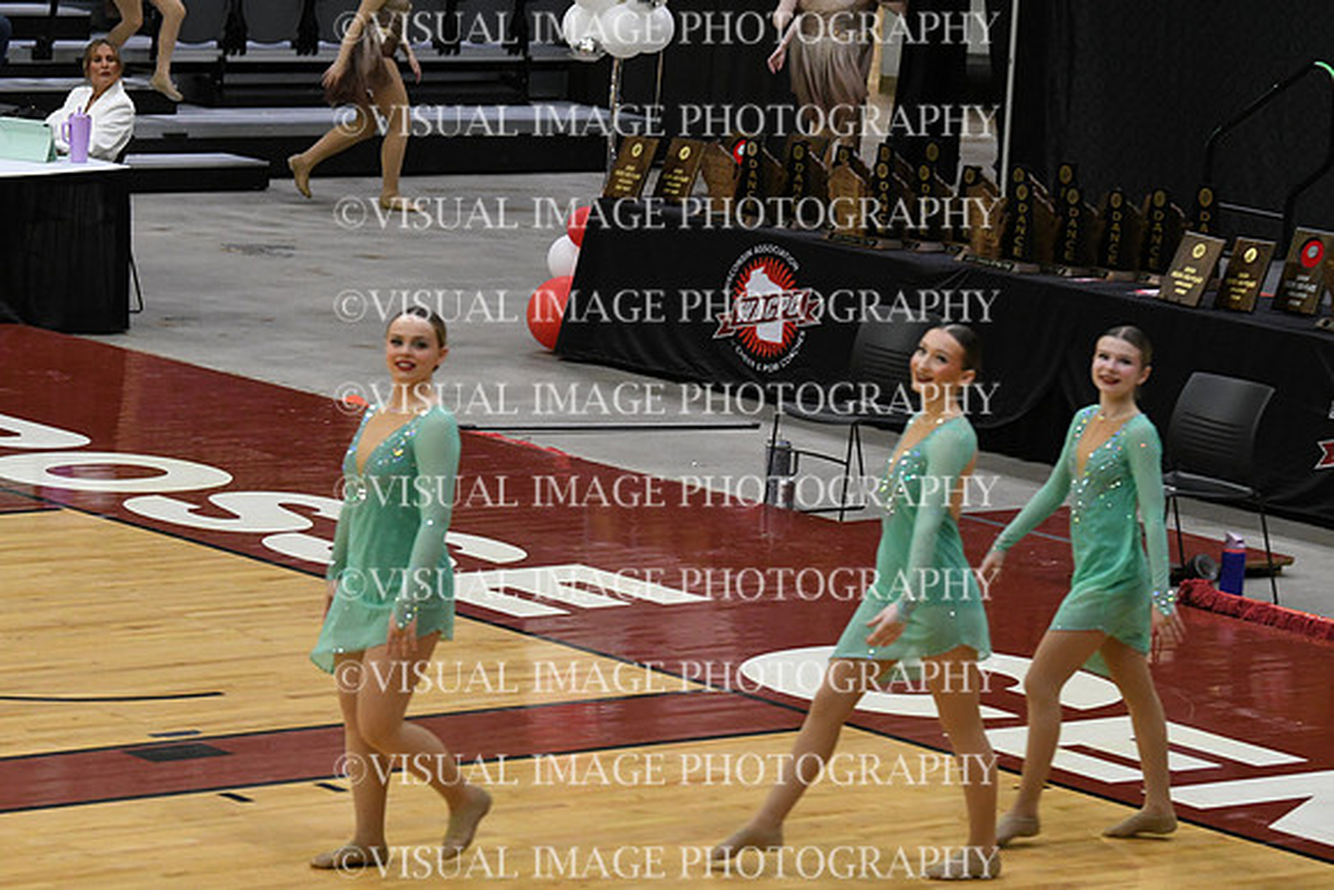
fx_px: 6782
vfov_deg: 7.5
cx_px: 667
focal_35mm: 183
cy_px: 445
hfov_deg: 11.2
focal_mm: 122
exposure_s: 1/500
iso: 5000
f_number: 4
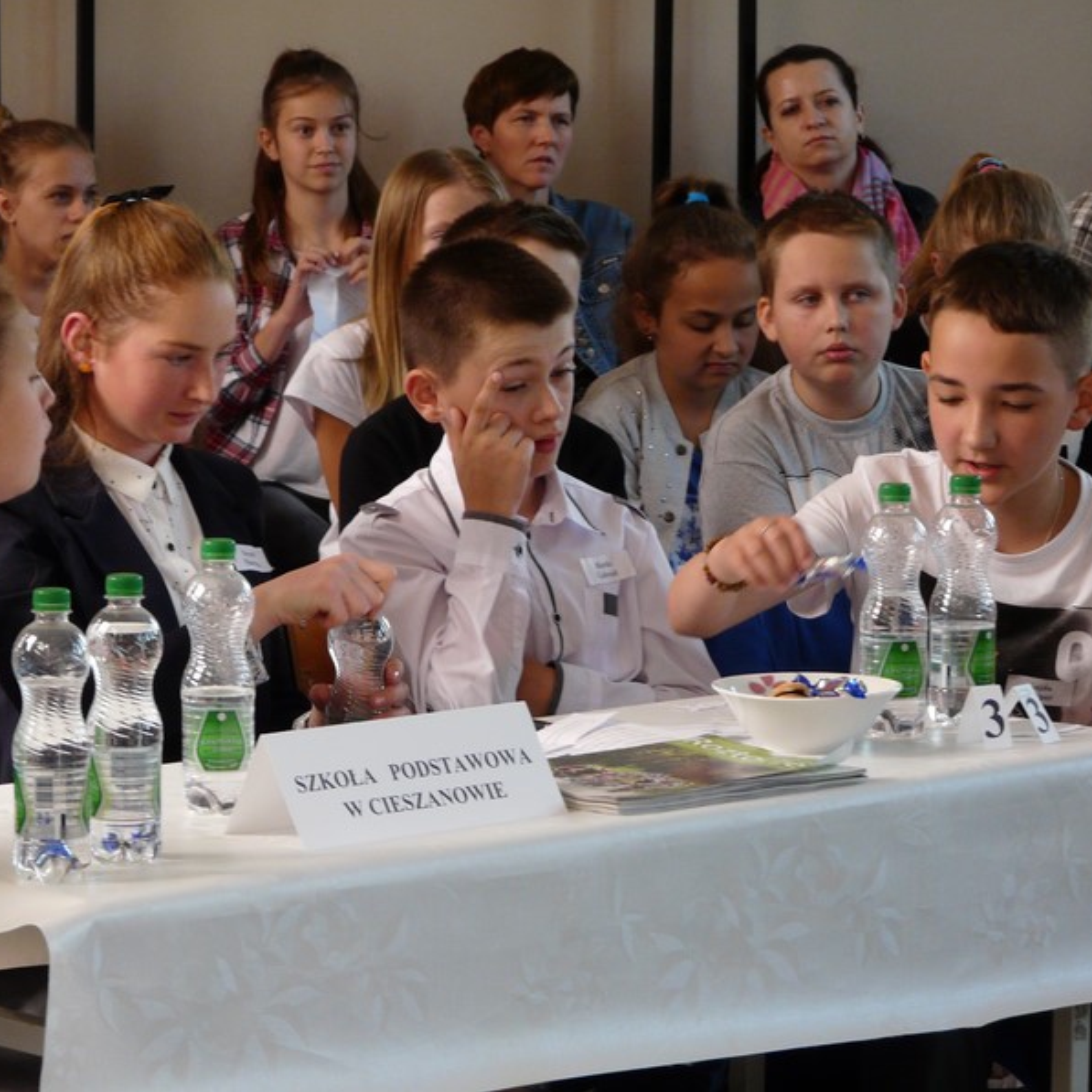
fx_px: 6210
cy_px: 545
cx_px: 446
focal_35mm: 174
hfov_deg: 10.0
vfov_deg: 10.0
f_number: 3.6
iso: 160
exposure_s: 1/60
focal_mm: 24.2
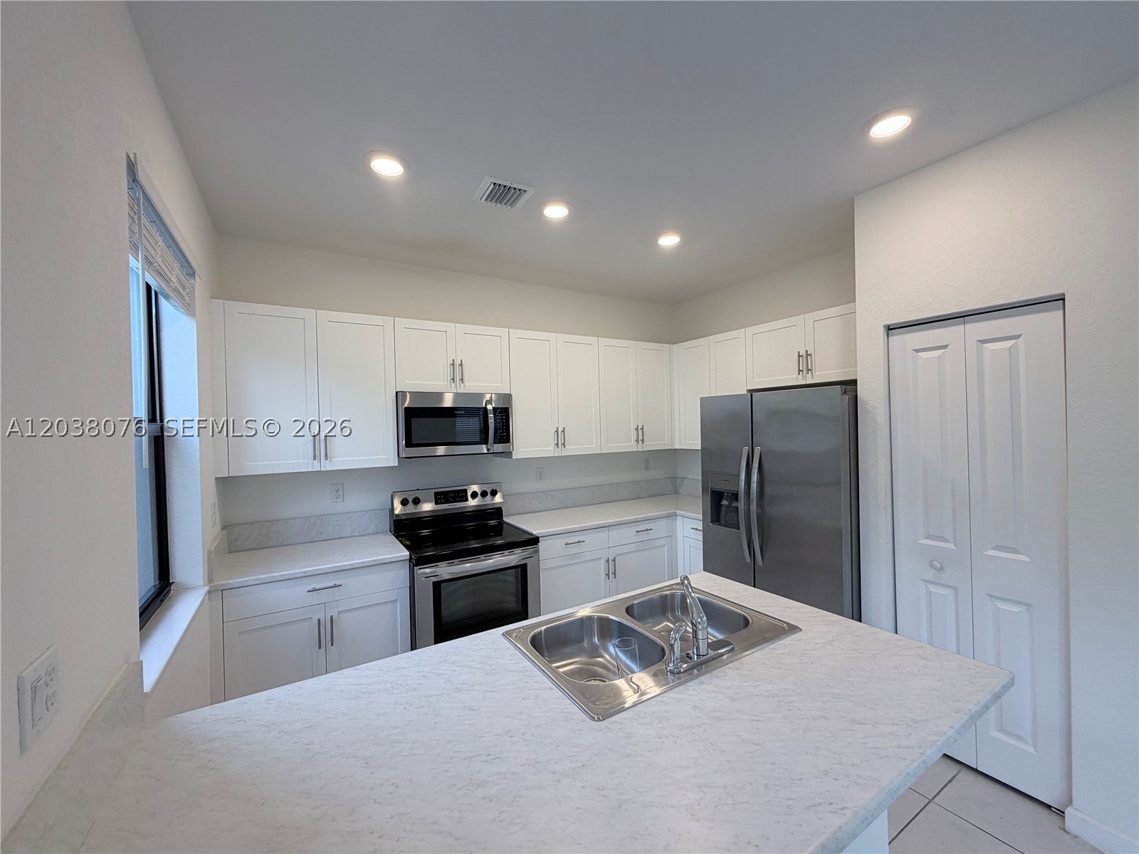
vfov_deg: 85.7
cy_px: 427
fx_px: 461
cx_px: 570
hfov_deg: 102.1
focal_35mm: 14
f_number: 2.2
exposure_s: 1/120
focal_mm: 2.22
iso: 160
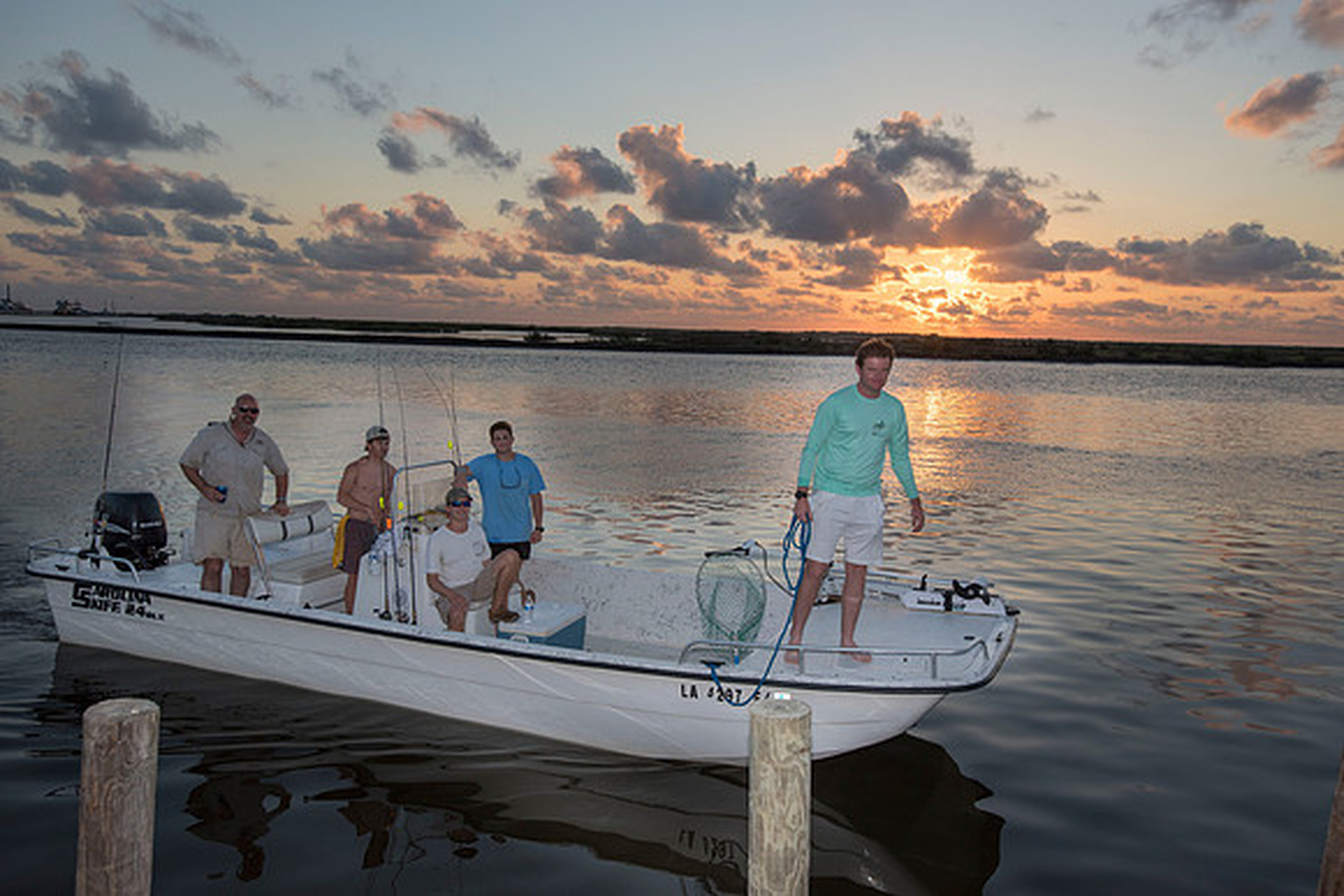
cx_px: 672
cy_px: 448
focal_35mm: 30
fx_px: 1120
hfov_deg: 61.9
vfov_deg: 43.6
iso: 500
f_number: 7.1
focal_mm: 30
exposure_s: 1/800
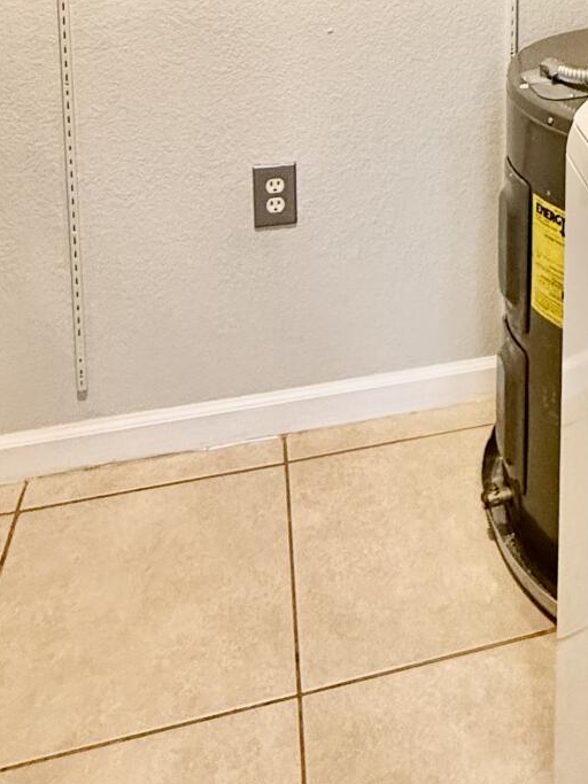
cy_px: -85
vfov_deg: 37.9
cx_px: 510
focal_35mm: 41
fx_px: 929
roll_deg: -0.8
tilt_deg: -7.5
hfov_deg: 33.6
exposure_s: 1/60
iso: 500
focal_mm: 2.22
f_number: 2.2
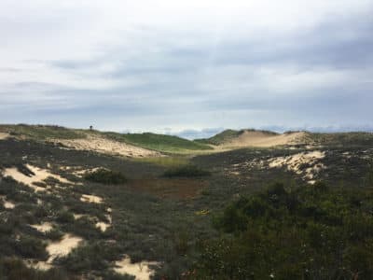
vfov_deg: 48.2
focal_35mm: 29
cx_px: 186
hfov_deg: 61.7
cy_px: 140
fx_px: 312
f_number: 2.2
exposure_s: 1/1980
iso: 32
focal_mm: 4.15
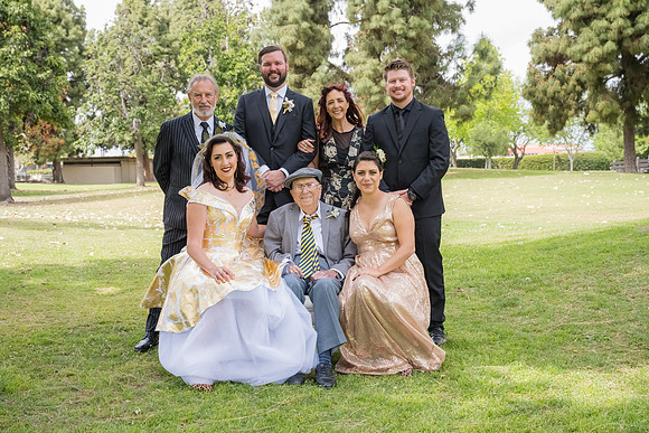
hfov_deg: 43.6
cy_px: 216
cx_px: 324
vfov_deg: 29.9
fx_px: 811
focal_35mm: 45
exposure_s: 1/1000
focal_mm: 45
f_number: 6.3
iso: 1250
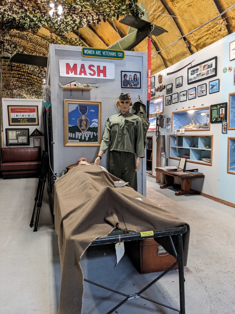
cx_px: 118
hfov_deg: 51.4
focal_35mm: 27
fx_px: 244
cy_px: 157
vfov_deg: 65.3
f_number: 1.73
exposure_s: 1/24
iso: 186
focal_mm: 4.38
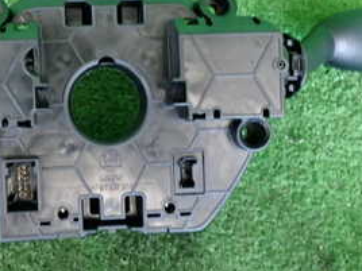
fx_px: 586
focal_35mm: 56
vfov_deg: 26.0
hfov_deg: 33.9
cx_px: 112
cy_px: 104
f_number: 2
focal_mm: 4.5
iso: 320
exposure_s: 1/30
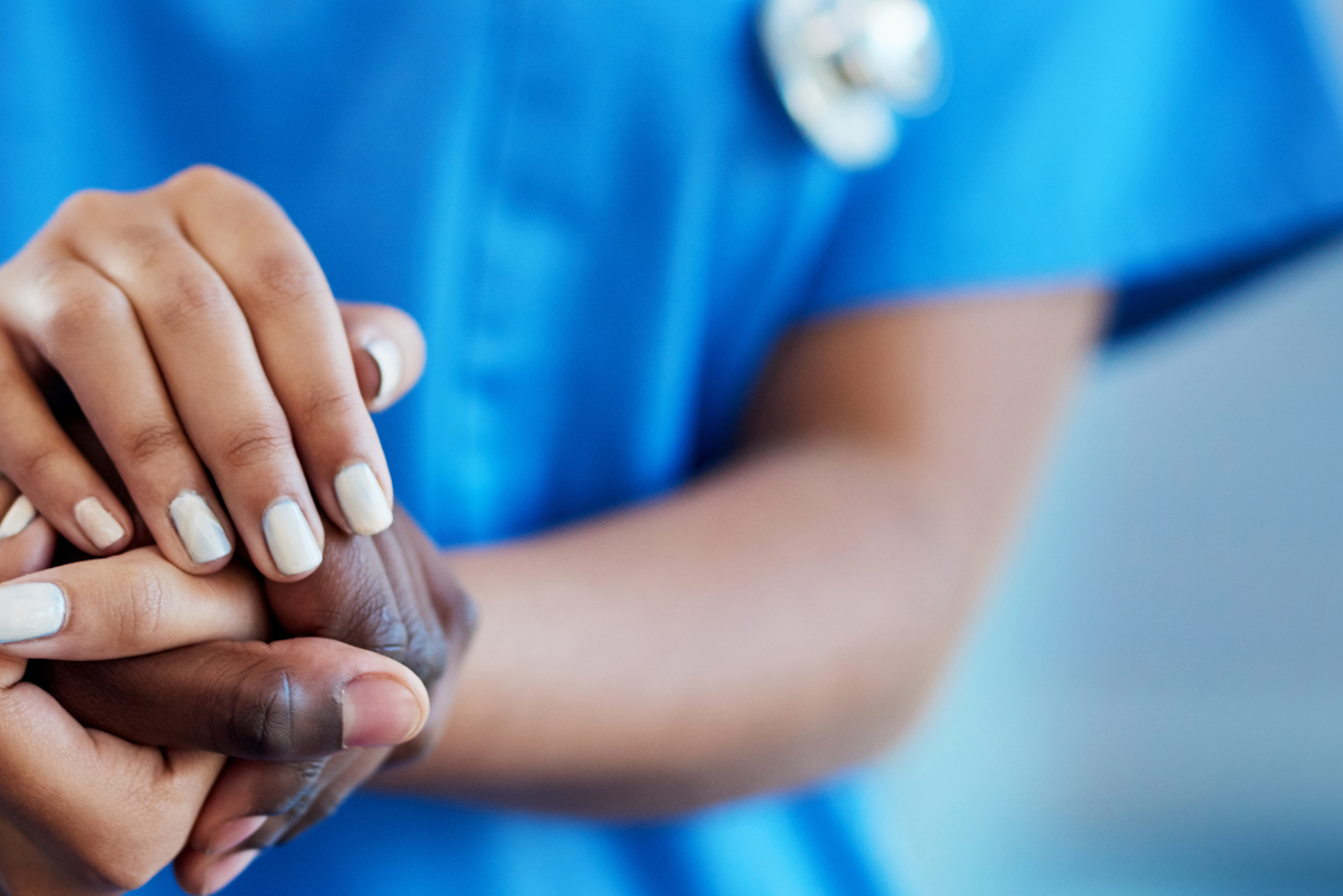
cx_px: 259
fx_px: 5522
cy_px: 467
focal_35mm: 148
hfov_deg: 13.8
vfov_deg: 9.3
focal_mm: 85
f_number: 2
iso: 400
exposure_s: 1/200
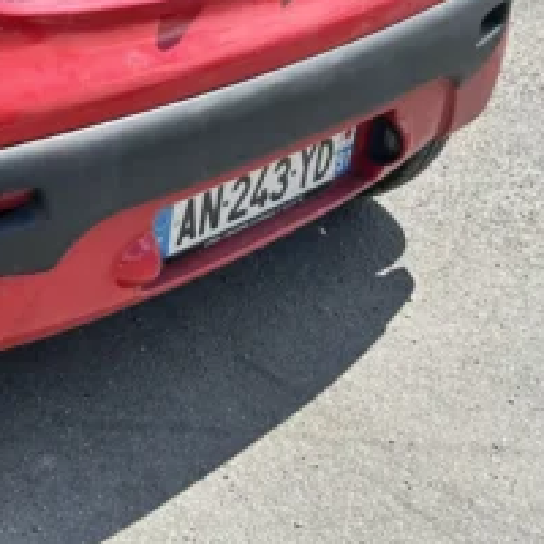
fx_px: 1227
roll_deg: -1.5
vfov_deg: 23.4
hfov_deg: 22.8
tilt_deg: -17.5
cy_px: -60
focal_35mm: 69
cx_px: -128
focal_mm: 5.7
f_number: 1.5
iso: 50
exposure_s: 1/1698
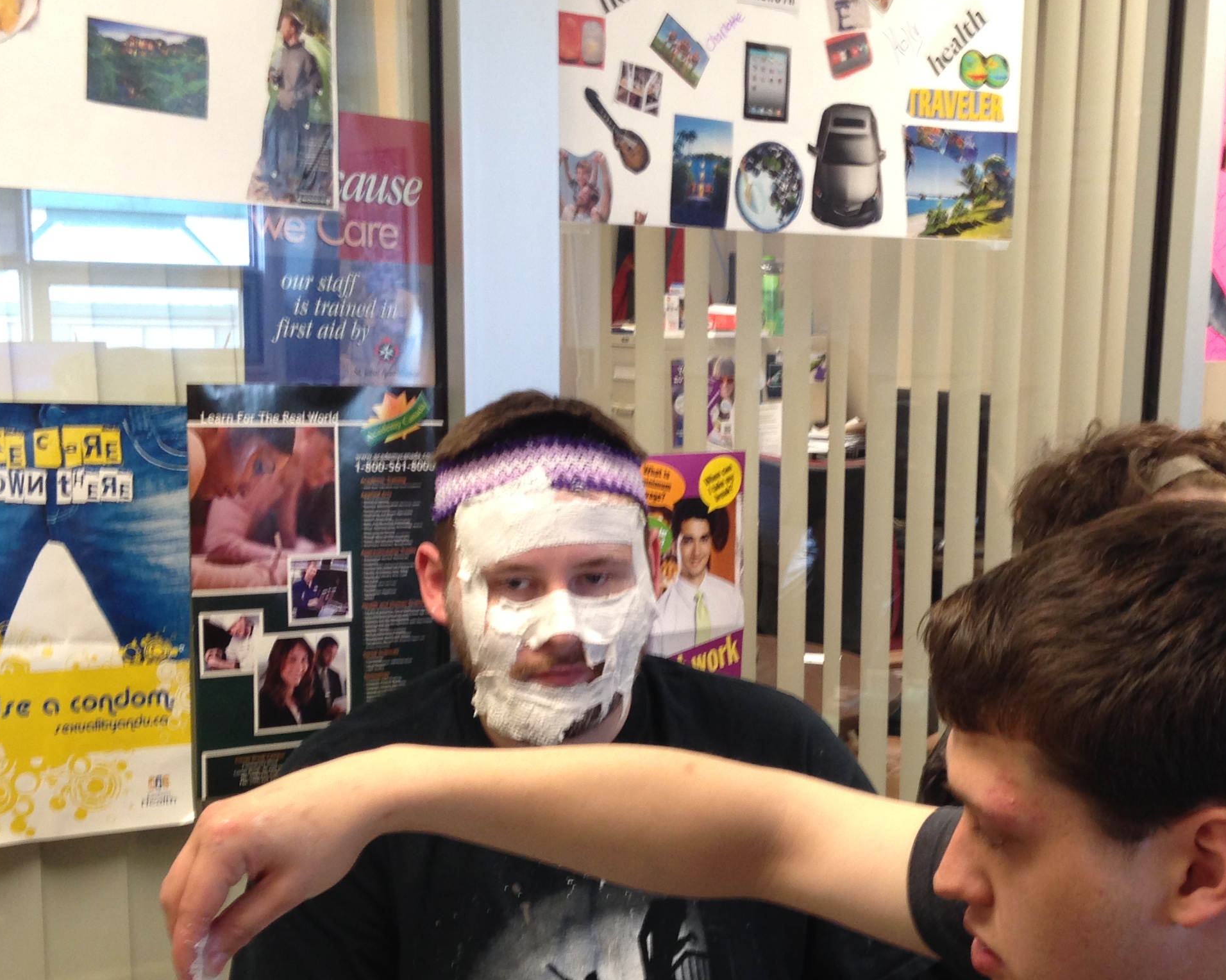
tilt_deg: -9.2
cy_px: 636
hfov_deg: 34.1
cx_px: 731
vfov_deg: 27.5
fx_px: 1995
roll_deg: -0.2
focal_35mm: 55
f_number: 2.4
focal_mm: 4.12
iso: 80
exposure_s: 1/20
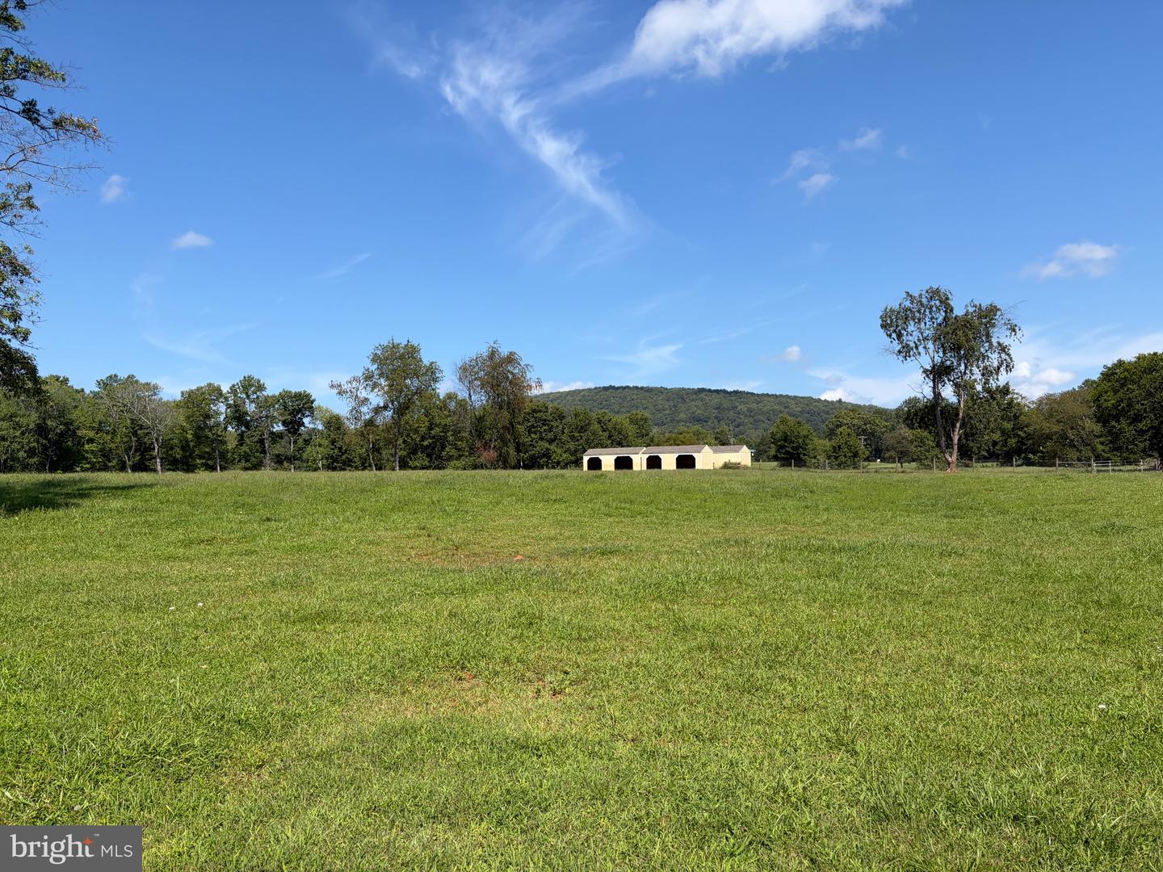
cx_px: 582
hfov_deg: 67.3
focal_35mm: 26
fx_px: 874
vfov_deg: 53.1
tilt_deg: +3.8
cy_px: 436
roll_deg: +1.5
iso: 50
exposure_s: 1/3448
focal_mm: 5.96
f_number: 1.6
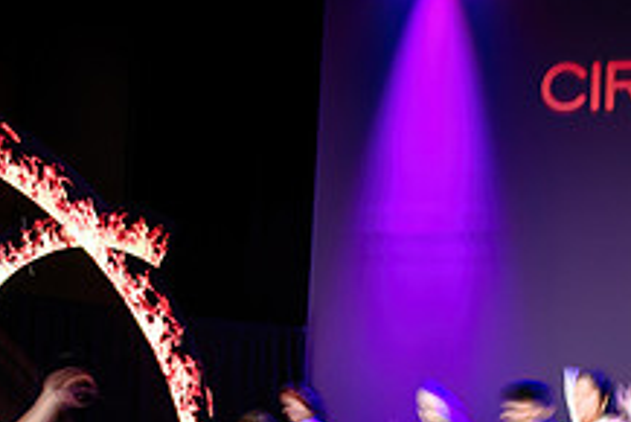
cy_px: 418
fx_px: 1386
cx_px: 489
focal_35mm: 79
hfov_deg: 25.3
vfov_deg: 16.9
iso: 64
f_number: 2.8
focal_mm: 24
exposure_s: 1/4
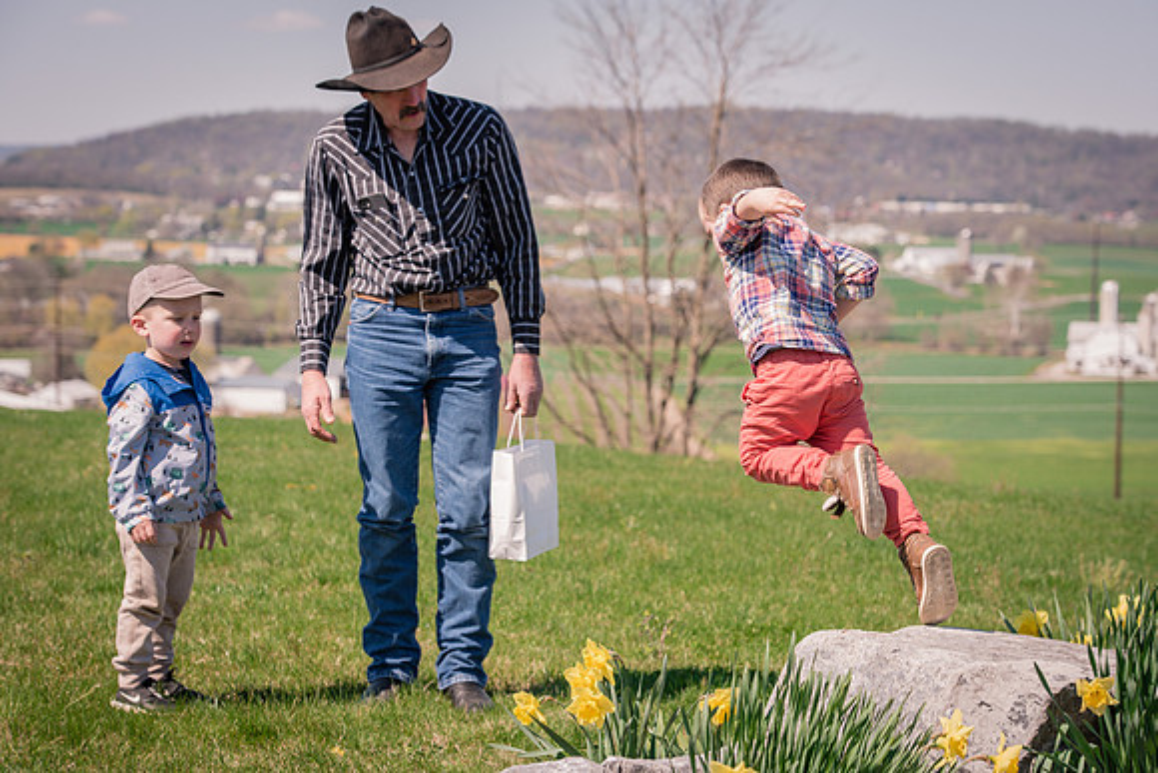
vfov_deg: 13.5
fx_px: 3271
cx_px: 602
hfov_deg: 20.1
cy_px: 406
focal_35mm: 102
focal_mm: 95
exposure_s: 1/500
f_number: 6.3
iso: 200
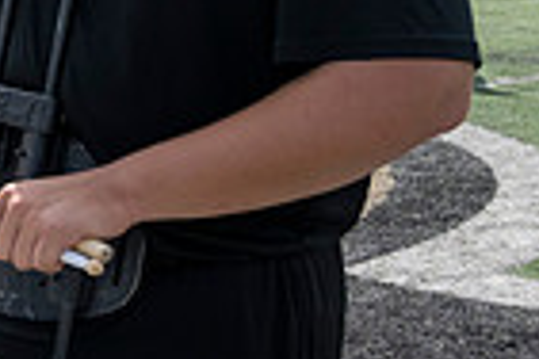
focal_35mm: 99
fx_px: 1482
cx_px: -356
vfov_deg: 13.7
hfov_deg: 17.6
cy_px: 21
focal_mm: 24
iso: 200
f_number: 5
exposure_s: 1/1600
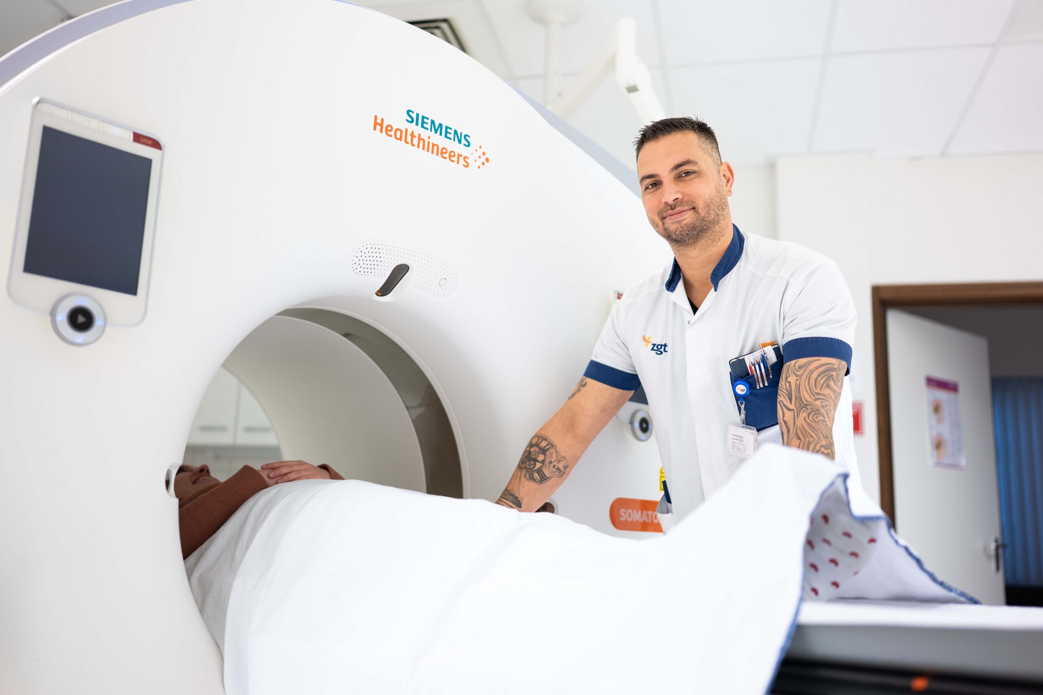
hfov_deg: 54.4
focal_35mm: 35
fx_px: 1014
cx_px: 522
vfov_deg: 37.9
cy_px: 348
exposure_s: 1/160
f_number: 1.4
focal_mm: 35
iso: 320
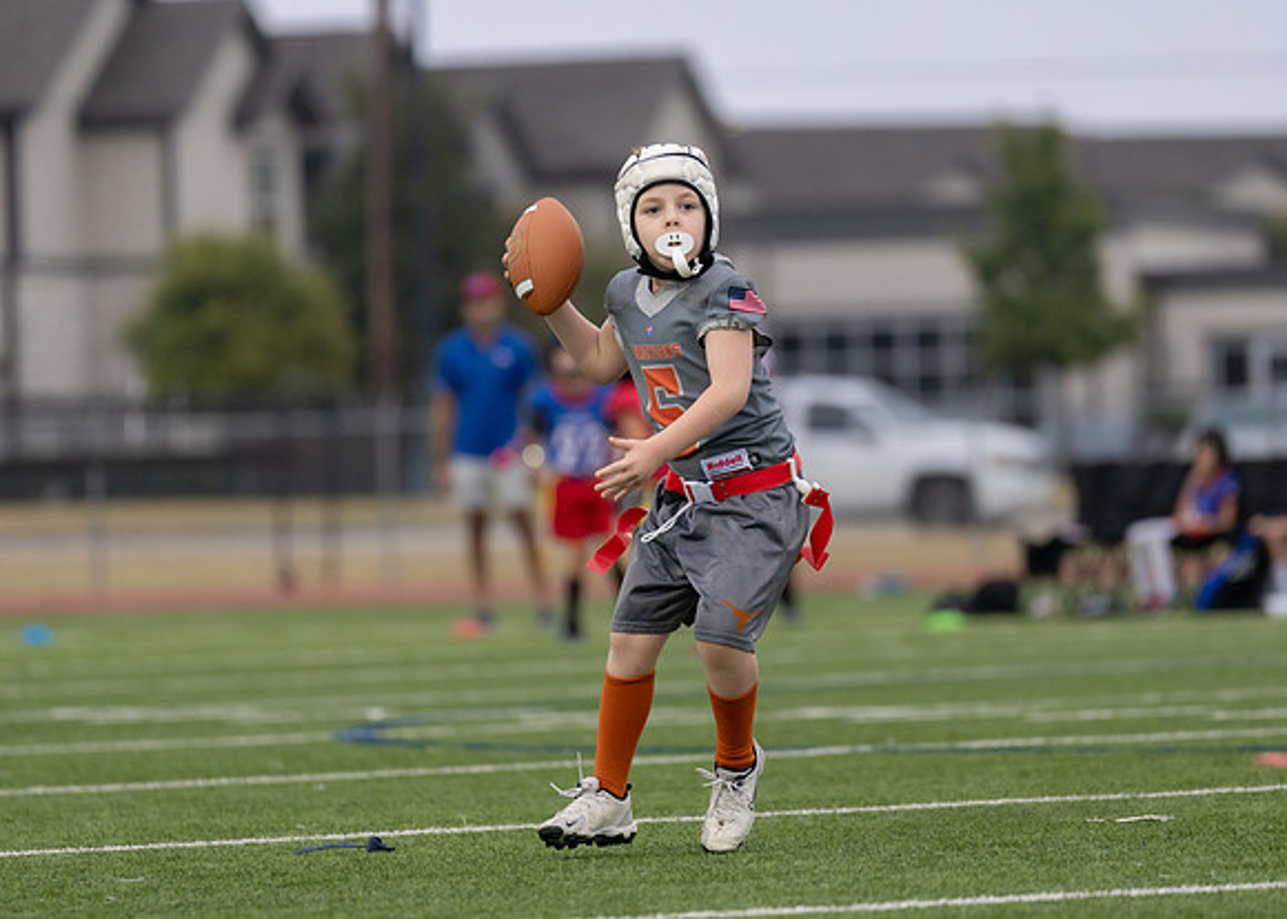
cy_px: 442
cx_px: 657
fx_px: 11972
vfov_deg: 4.4
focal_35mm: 328
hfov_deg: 6.2
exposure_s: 1/1000
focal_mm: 200
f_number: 2.8
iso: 500
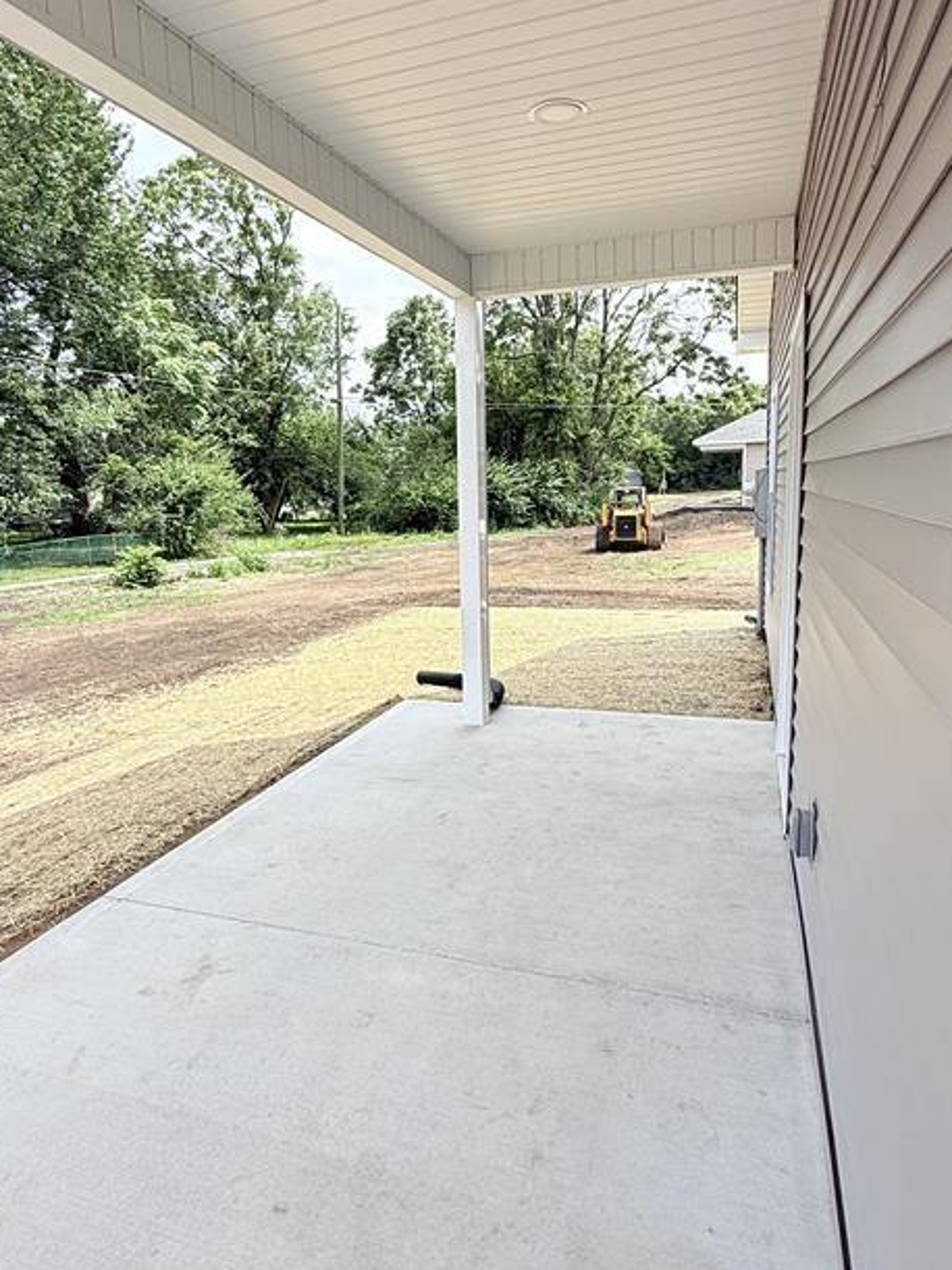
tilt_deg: -6.7
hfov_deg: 61.1
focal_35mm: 22
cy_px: 594
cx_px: 468
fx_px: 807
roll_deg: +1.5
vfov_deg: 76.3
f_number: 2.2
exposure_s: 1/1464
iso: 50
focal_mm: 2.22
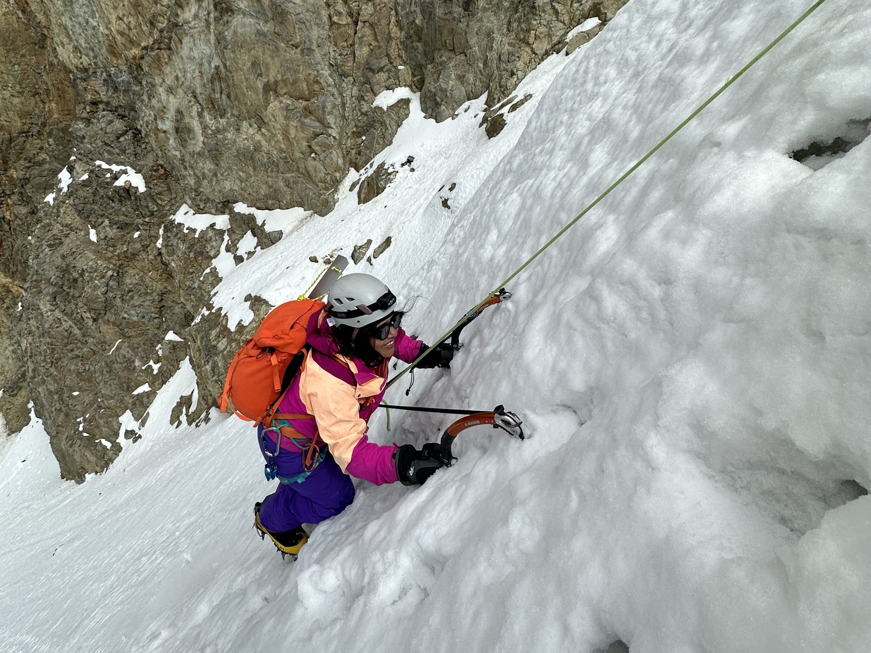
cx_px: 436
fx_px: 352
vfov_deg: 85.7
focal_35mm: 14
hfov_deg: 102.1
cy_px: 326
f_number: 2.2
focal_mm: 2.22
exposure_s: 1/4292
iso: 50
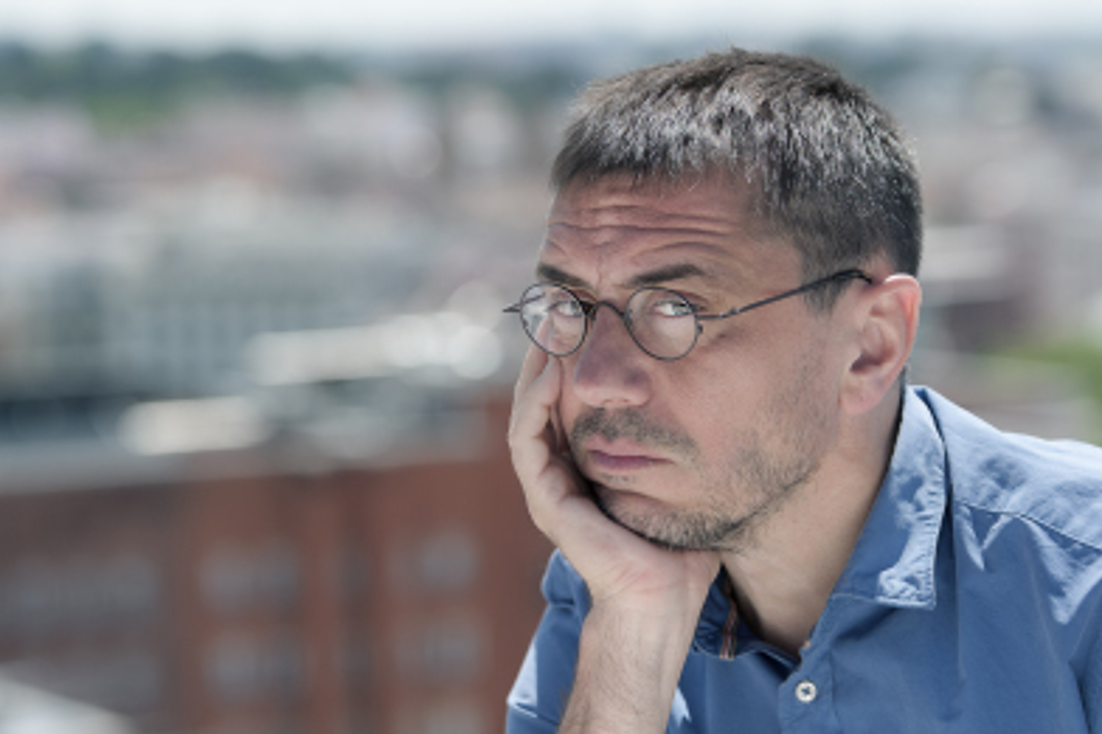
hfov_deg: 14.1
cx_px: 499
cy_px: 449
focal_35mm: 146
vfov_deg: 9.4
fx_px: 4467
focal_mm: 105
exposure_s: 1/1600
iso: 200
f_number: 4.5
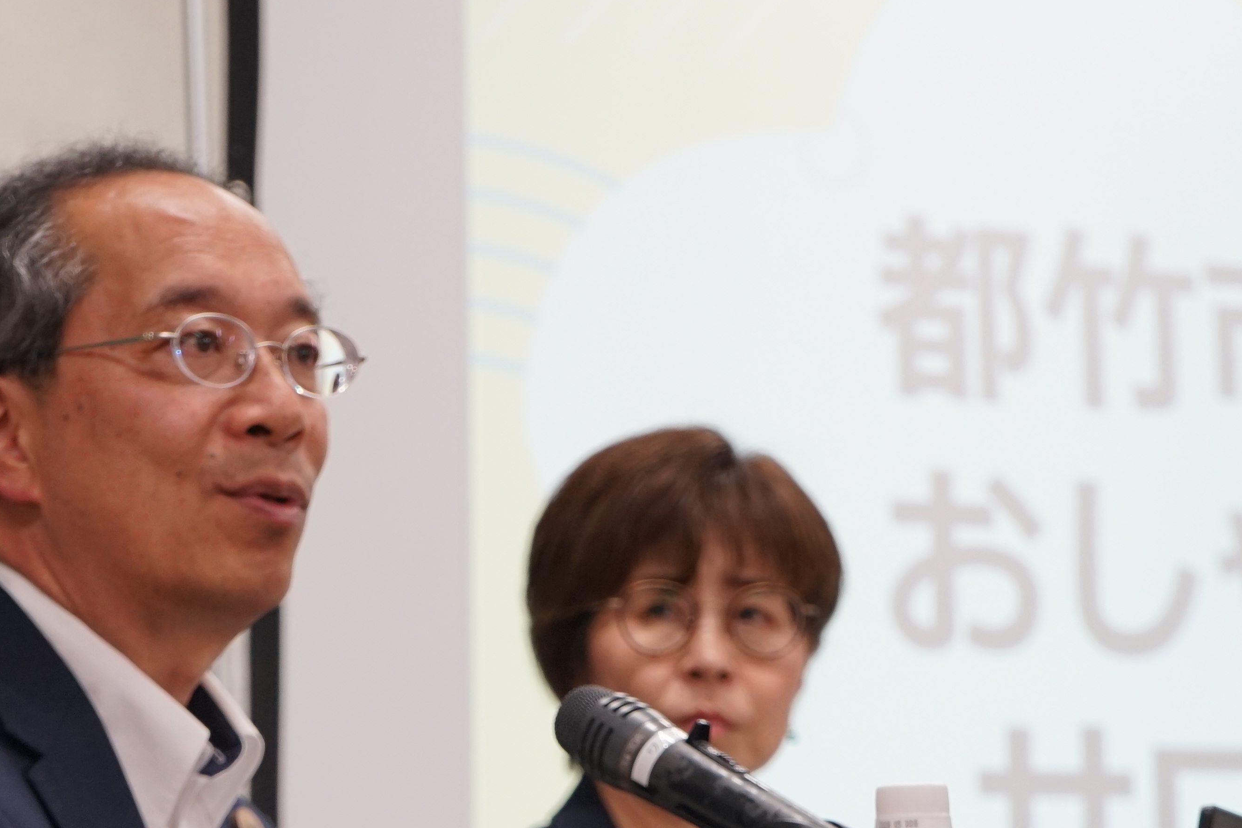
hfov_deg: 13.0
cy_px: 764
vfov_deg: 8.7
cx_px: 485
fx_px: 5451
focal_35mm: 158
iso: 1000
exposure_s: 1/80
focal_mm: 70
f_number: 5.6
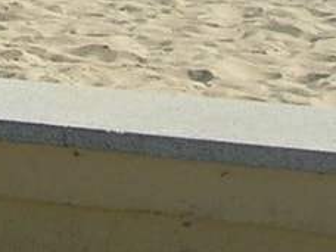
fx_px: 2592
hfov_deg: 7.2
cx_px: -274
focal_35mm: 267
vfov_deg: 5.3
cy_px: -488
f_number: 4.8
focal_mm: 7.8
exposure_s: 1/583
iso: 64
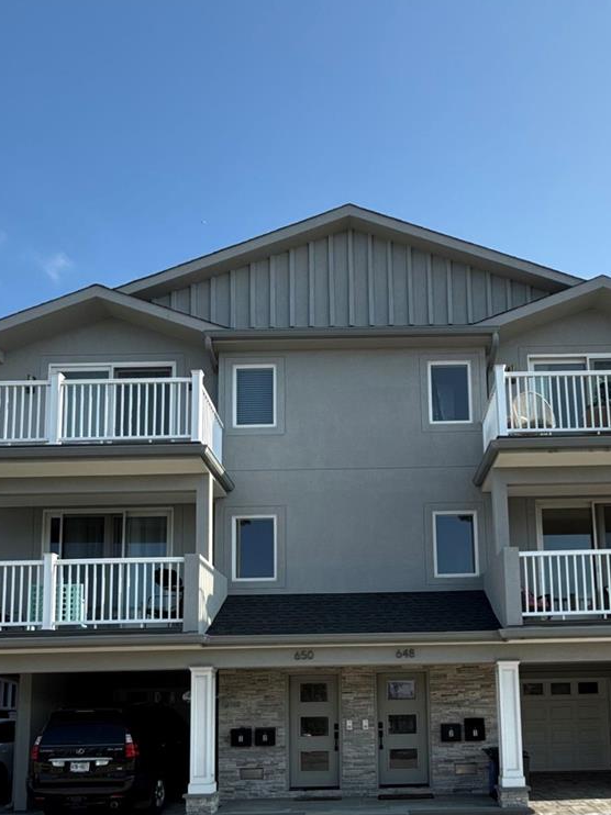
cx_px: 377
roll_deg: +0.7
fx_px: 683
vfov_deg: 57.6
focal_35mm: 29
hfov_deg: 47.8
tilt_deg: +6.4
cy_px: 639
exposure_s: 1/1001
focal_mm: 2.22
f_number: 2.2
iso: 50
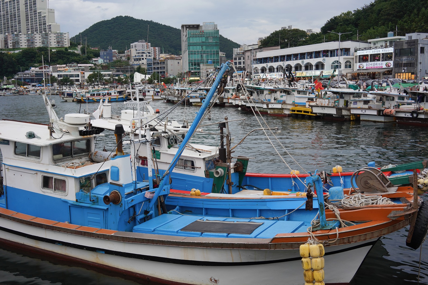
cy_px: 145
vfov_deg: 35.1
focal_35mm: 38
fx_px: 452
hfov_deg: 50.7
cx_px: 201
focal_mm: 35
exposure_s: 1/100
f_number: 6.3
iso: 400
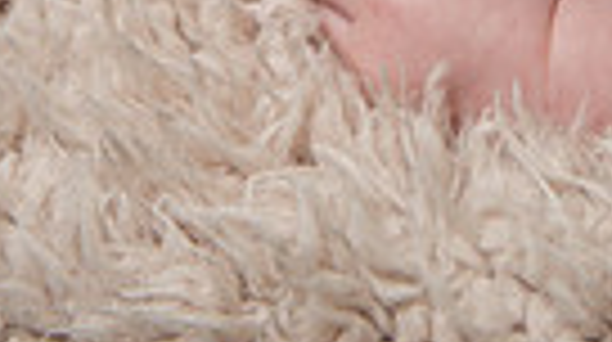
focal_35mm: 208
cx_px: 396
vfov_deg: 5.5
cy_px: -662
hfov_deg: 10.4
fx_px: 3370
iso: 200
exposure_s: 1/200
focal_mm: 60
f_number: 4
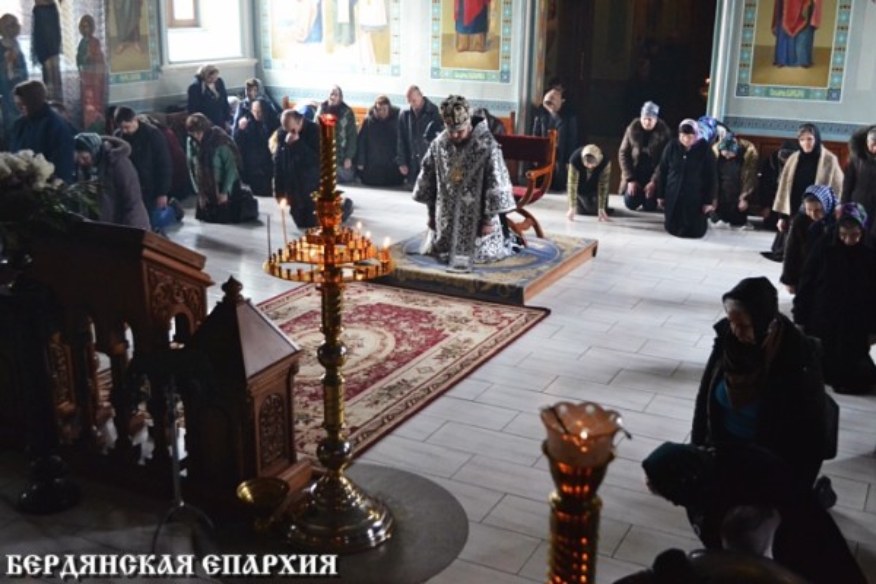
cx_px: 438
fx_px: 949
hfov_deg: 49.6
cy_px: 292
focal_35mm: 39
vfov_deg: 34.2
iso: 3200
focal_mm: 26
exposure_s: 1/100
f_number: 4.2
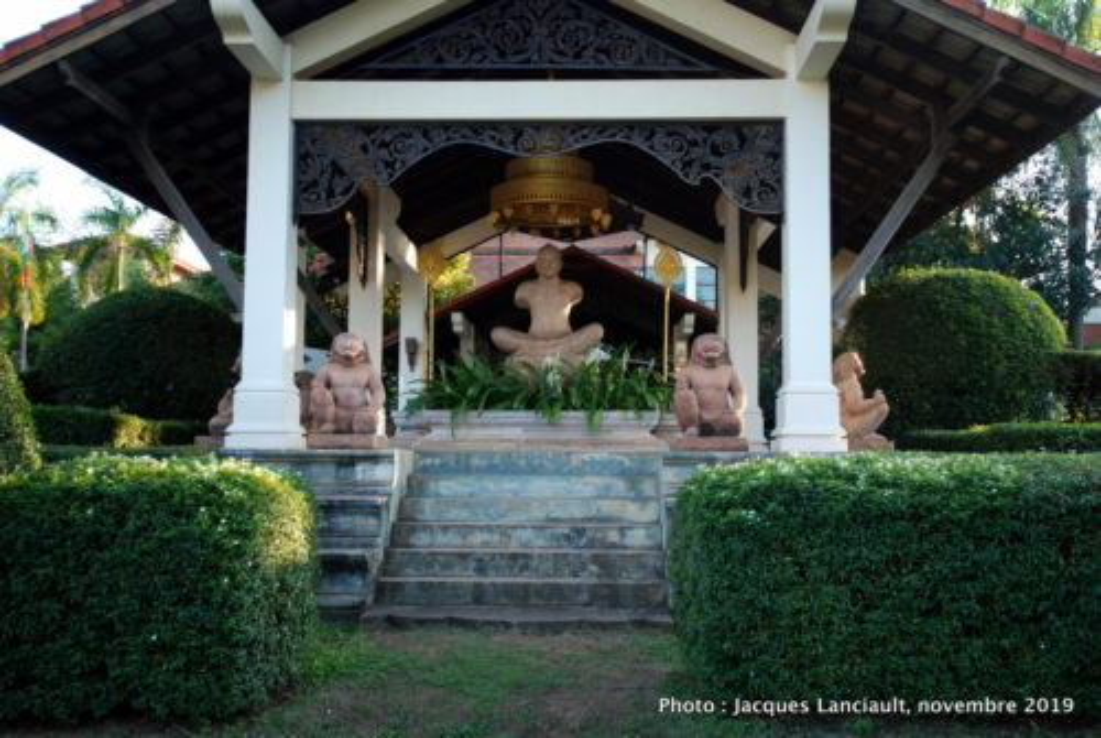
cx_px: 550
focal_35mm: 36
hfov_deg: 53.1
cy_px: 369
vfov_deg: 37.0
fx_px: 1103
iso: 100
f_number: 4.5
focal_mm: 24
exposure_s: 1/25
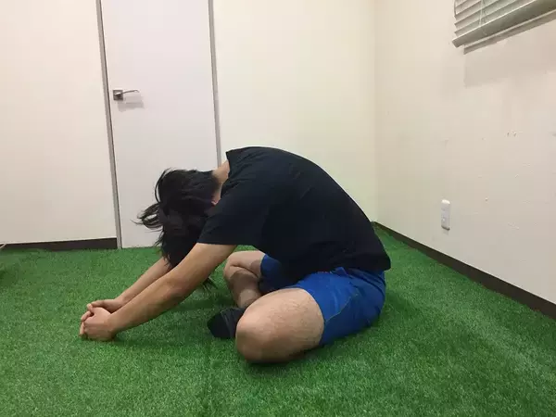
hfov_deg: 61.7
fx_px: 466
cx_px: 278
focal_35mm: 29
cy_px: 208
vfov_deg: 48.2
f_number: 2.2
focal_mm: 4.15
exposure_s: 1/33
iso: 250
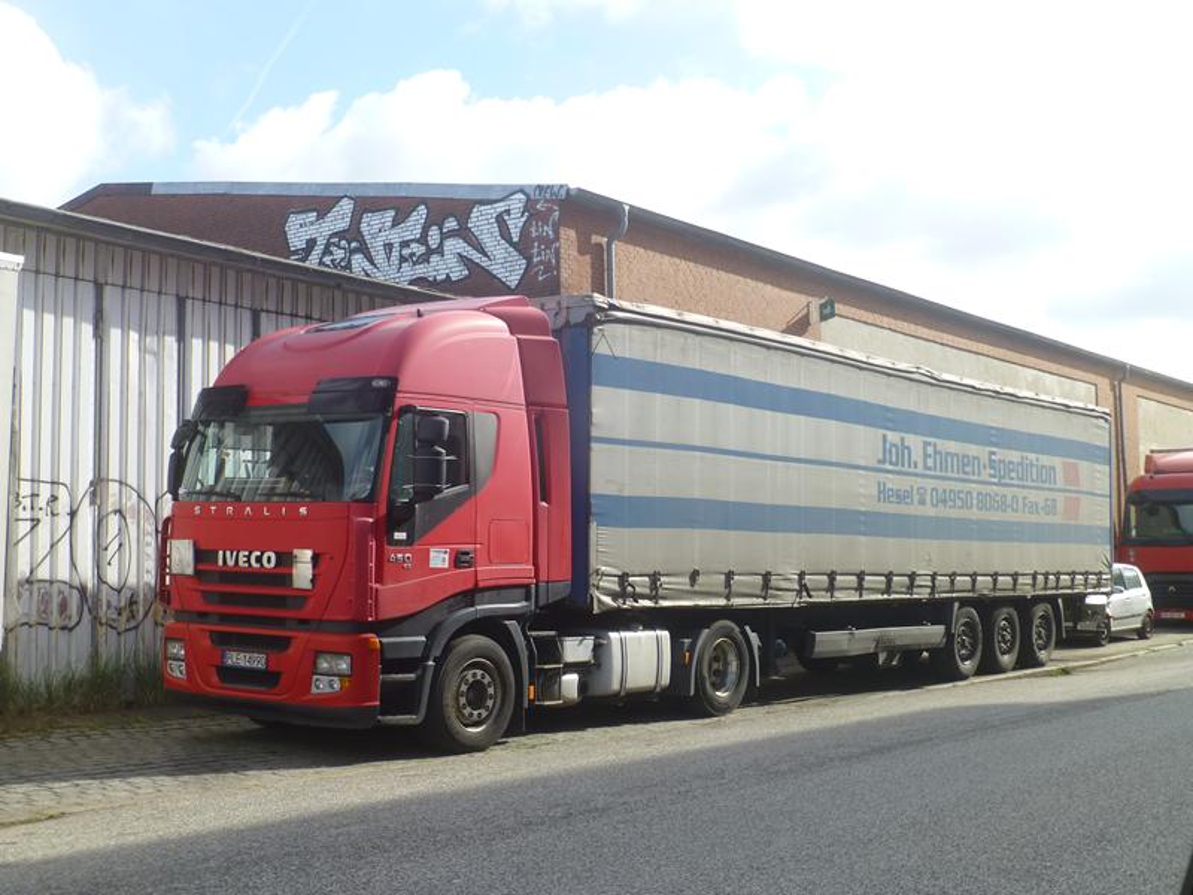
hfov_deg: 42.9
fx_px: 1516
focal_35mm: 44
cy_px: 448
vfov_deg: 32.9
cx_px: 596
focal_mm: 7.9
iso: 100
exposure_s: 1/400
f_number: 4.1
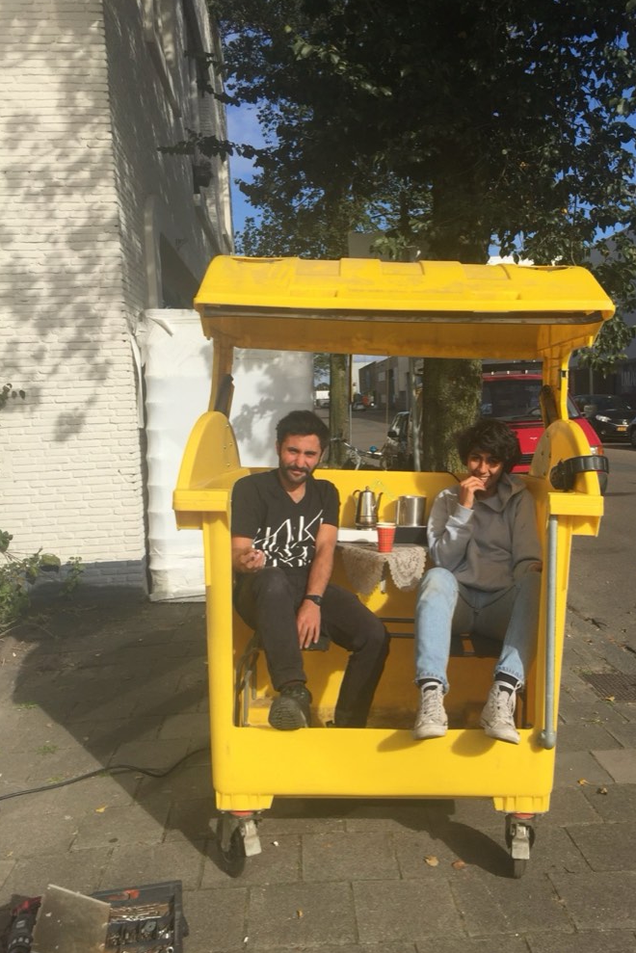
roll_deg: +3.0
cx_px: 376
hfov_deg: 41.0
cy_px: 482
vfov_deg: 58.7
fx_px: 847
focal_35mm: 32
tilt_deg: -3.7
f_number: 2.2
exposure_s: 1/3300
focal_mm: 4.15
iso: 32
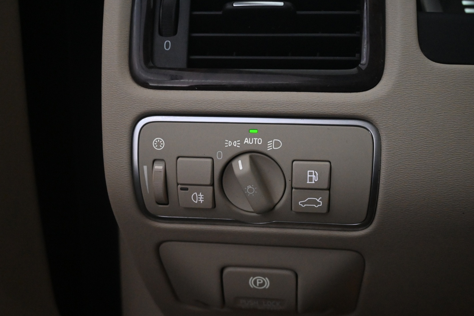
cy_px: 179
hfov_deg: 46.5
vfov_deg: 32.0
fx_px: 551
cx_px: 249
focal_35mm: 42
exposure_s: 1/100
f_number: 5
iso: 4000
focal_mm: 24.5
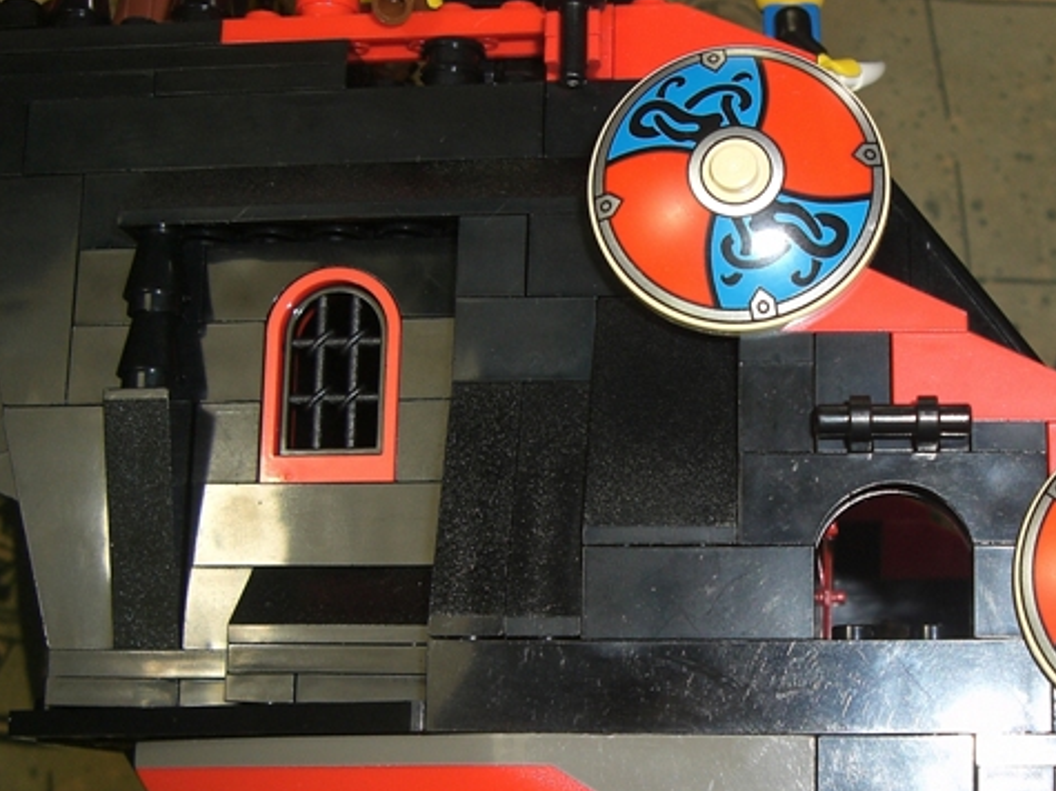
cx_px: 696
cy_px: 464
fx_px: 1952
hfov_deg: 30.1
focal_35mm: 64
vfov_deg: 22.9
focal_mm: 6.2
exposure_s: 1/60
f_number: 2.7
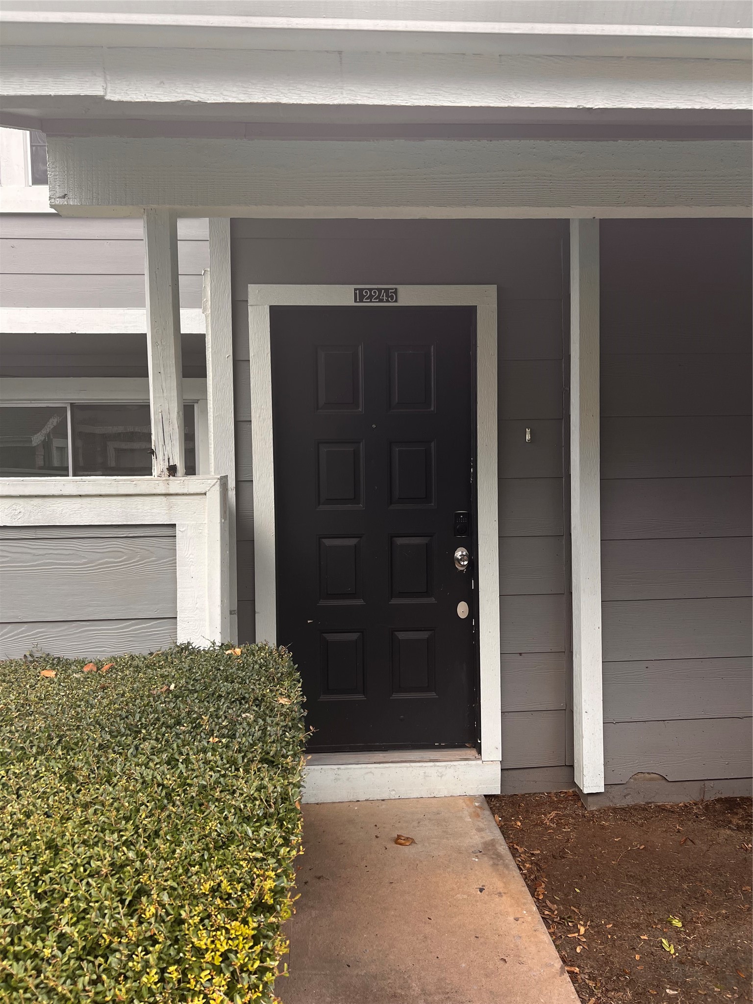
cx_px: 376
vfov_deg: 67.3
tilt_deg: -2.6
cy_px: 502
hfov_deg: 53.1
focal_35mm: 26
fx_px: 754
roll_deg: +0.6
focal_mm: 5.7
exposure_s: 1/513
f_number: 1.5
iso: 50
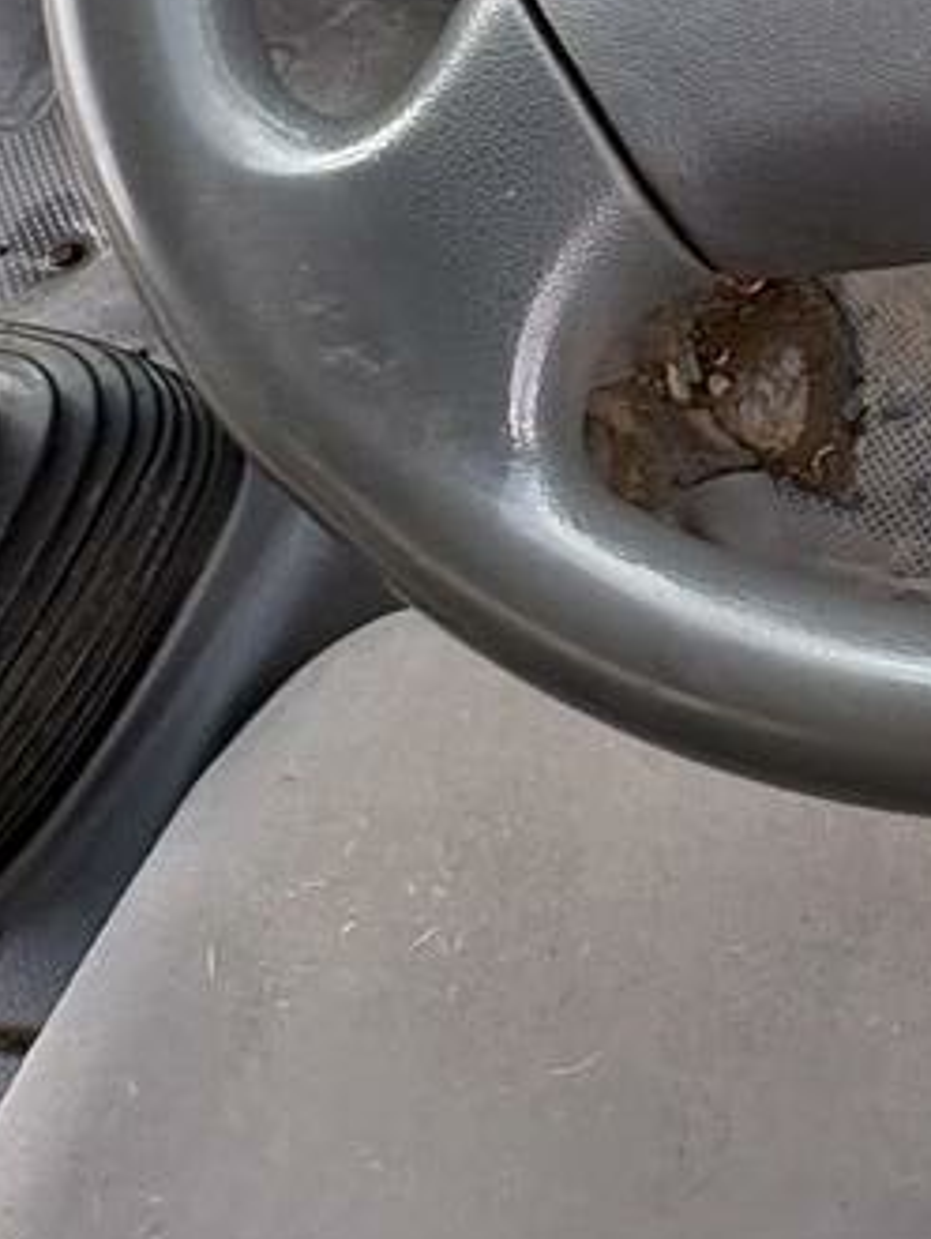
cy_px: -120
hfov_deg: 31.9
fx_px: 1361
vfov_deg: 39.9
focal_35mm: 38
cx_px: 1100
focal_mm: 2.22
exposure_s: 1/121
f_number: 2.2
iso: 50
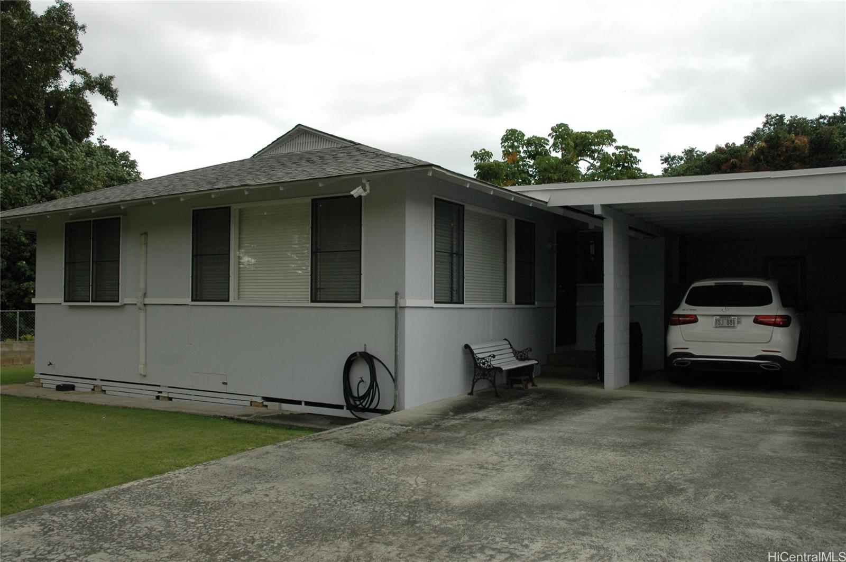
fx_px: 775
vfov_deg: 39.9
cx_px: 423
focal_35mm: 33
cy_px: 281
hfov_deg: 57.3
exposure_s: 1/200
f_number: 7.1
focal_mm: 22
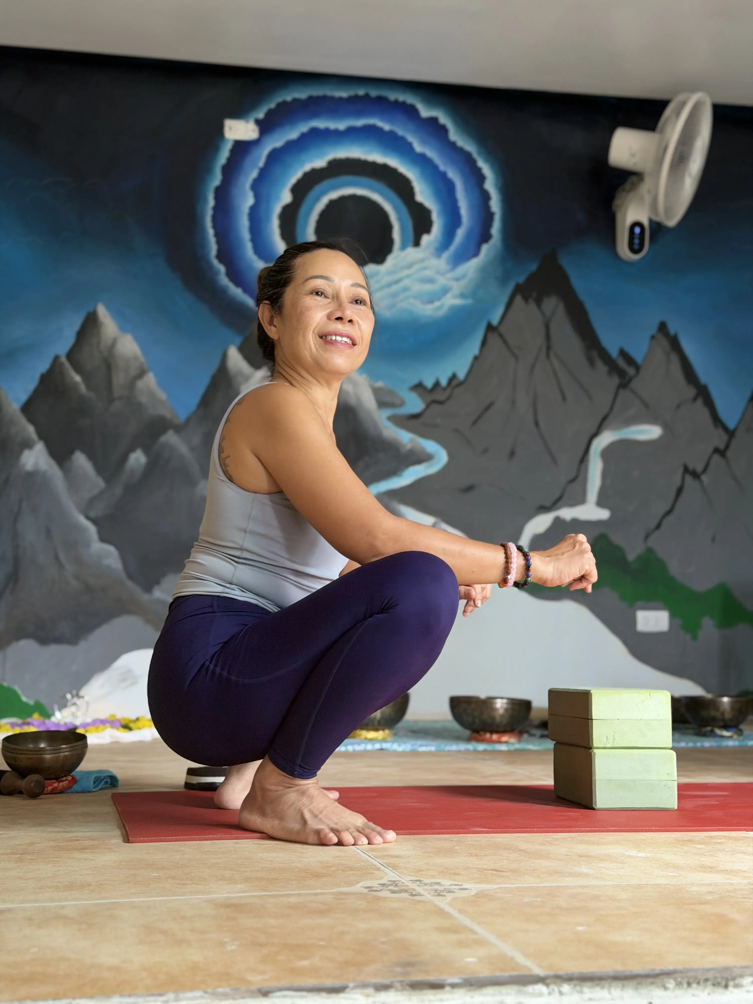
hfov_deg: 30.3
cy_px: 502
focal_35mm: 48
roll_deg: -0.1
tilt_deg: +5.2
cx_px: 376
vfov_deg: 39.7
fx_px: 1392
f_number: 1.78
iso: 250
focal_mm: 6.76
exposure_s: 1/60
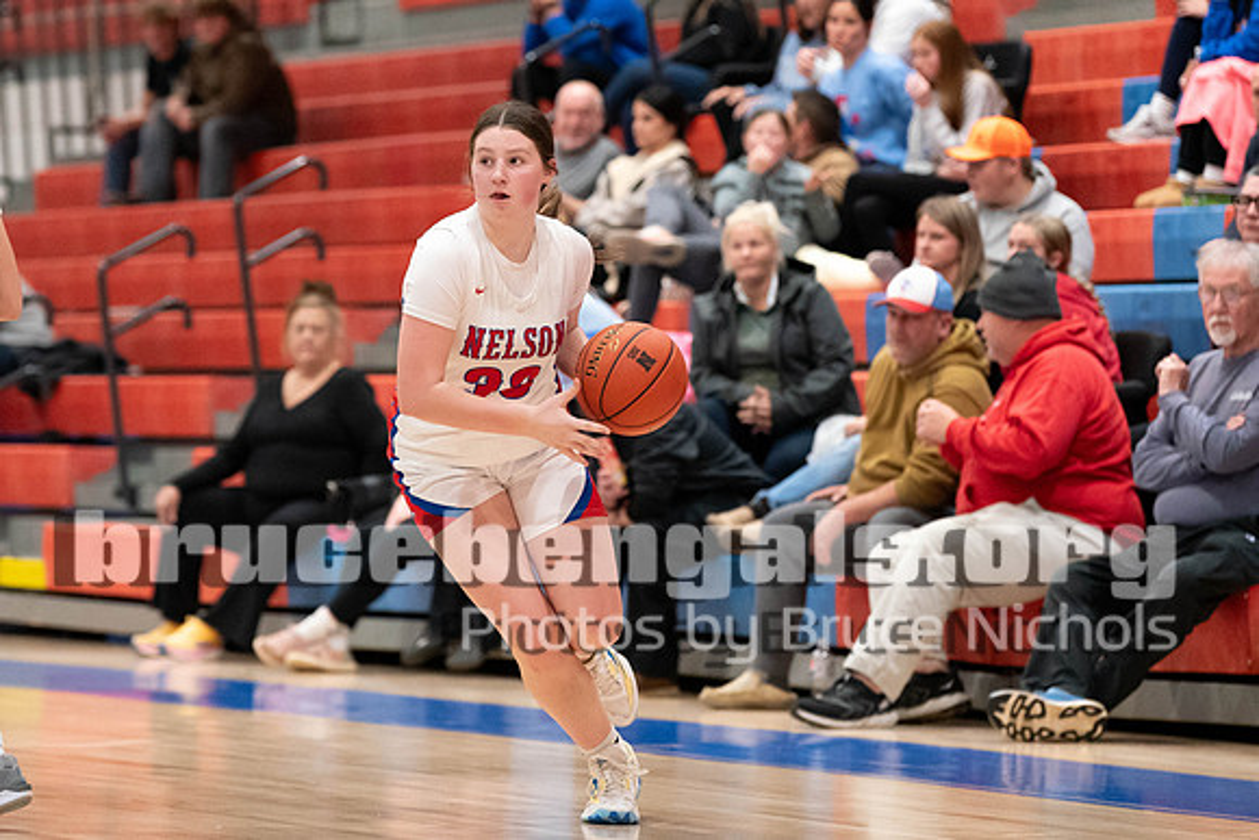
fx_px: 6668
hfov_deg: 10.8
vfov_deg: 7.2
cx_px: 535
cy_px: 309
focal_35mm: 191
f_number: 2.8
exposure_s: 1/1000
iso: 6400
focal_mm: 132
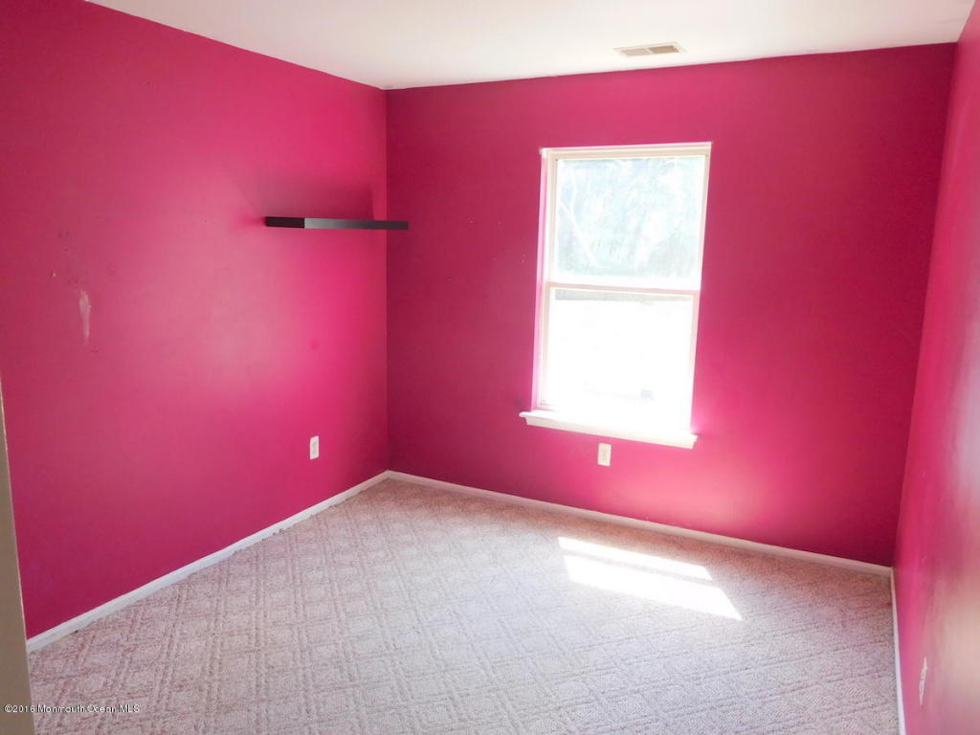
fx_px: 708
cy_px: 368
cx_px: 490
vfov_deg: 54.9
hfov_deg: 69.4
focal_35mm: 25
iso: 125
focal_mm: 4.5
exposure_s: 1/60
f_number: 3.4
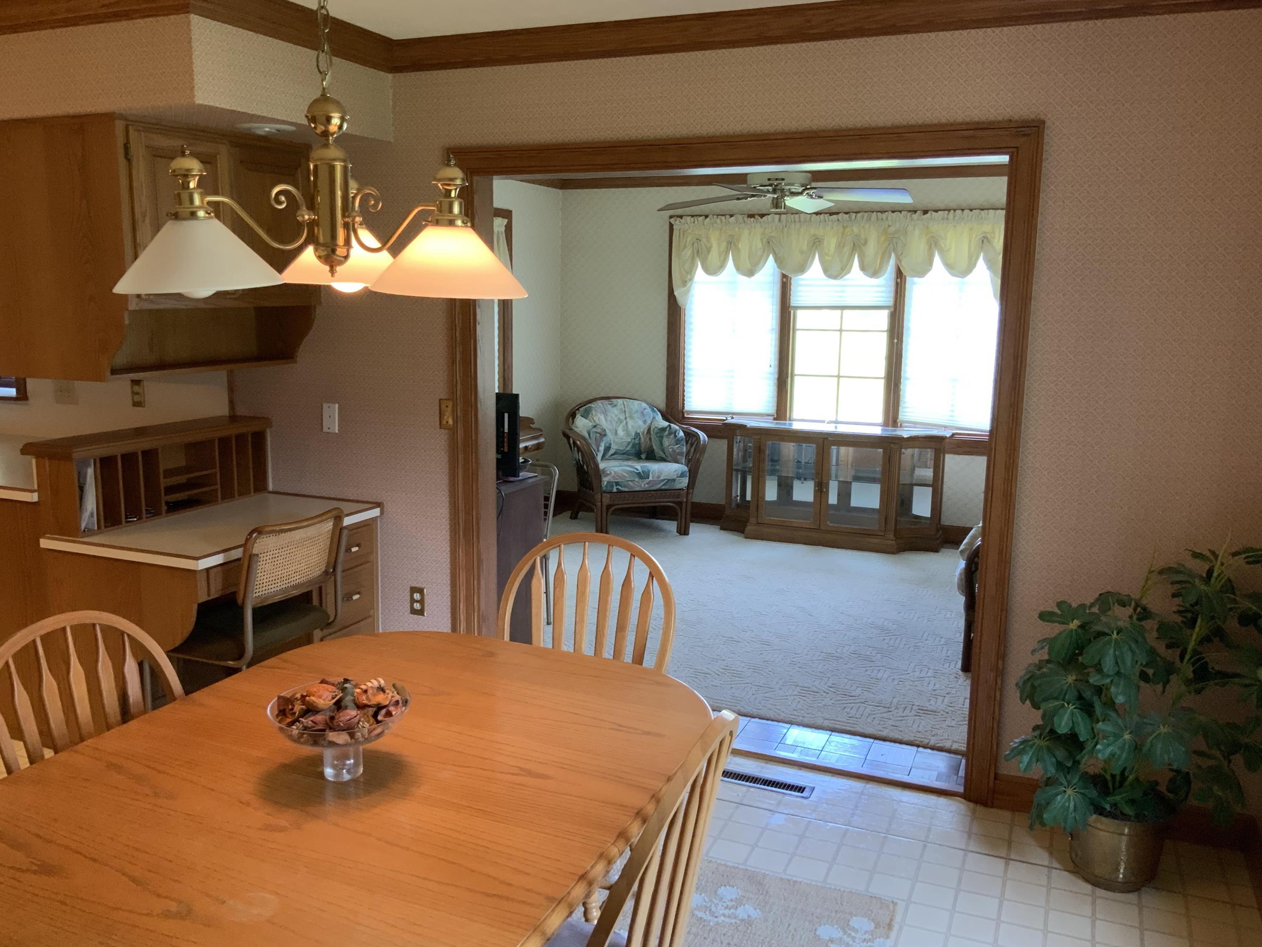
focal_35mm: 30
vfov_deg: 46.8
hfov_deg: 60.0
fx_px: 1094
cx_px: 622
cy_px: 482
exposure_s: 1/60
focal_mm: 3
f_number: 1.8
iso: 160
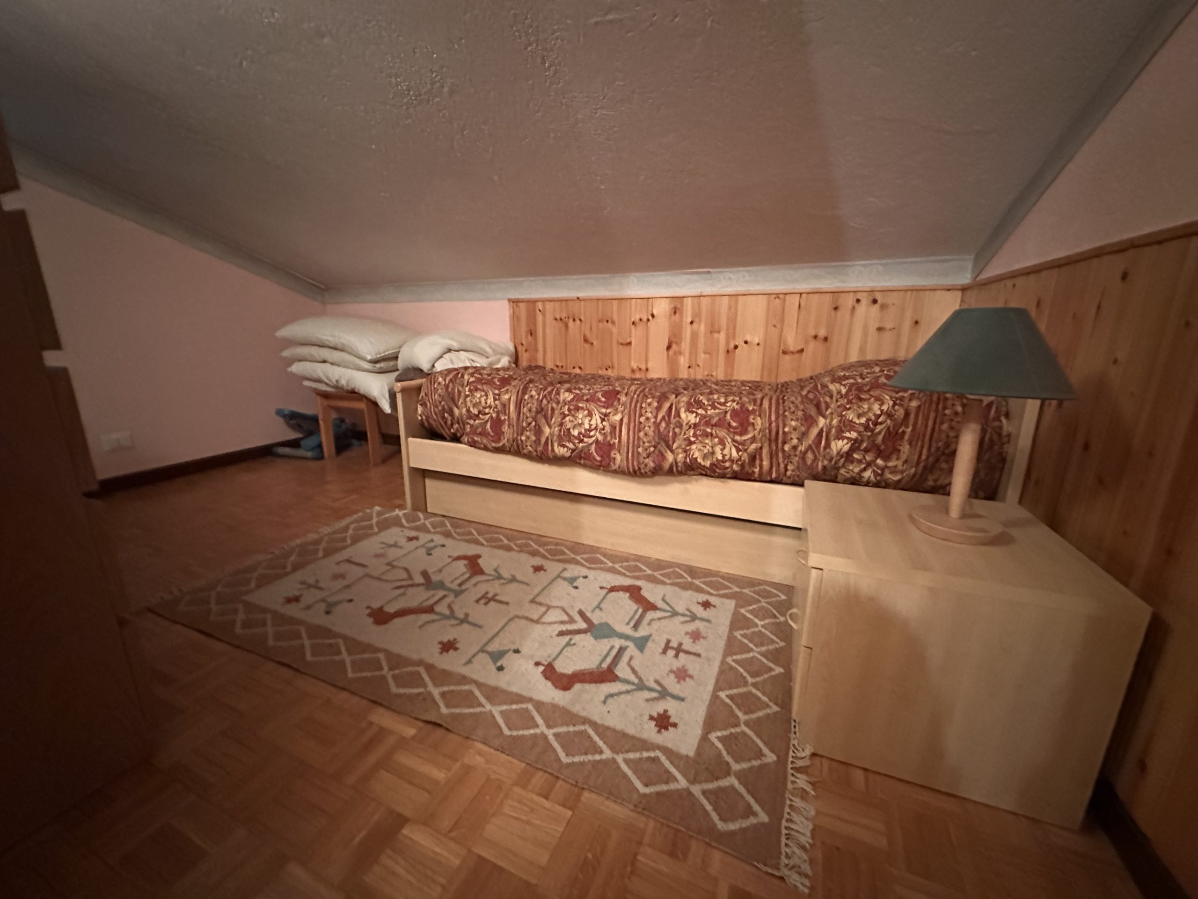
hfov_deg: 102.1
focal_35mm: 14
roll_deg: -0.4
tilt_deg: -14.4
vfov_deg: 85.7
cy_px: 450
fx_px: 485
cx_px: 599
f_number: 2.2
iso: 1250
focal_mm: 2.22
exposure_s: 1/34
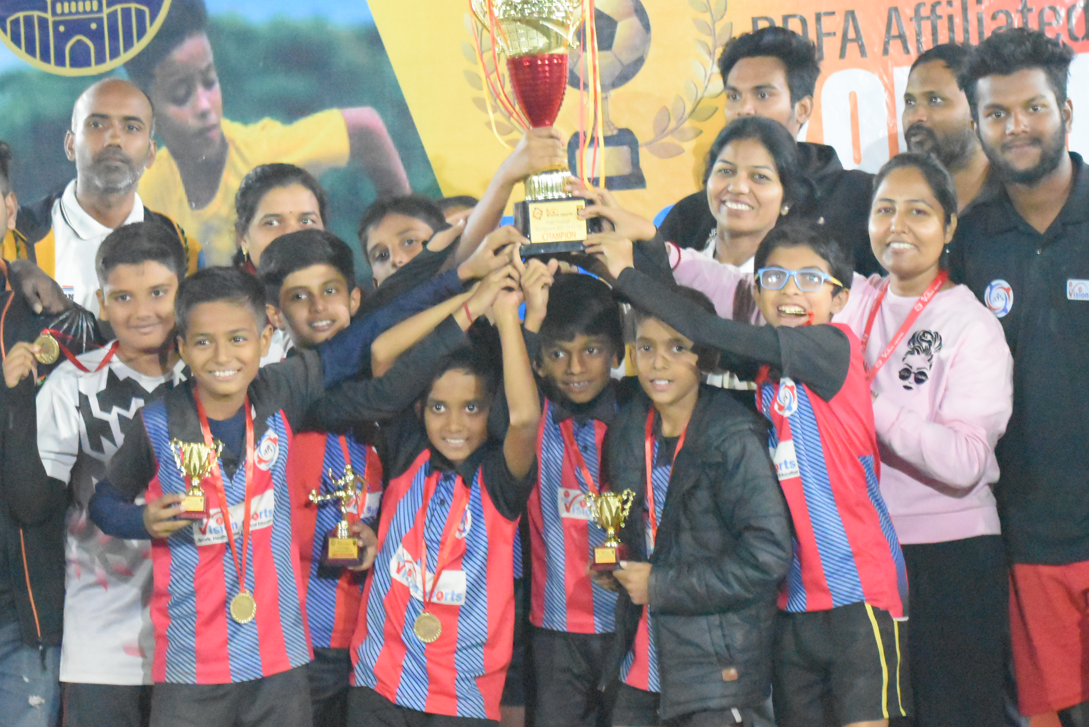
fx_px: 5052
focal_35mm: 167
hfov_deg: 12.3
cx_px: 615
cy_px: 246
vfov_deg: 8.2
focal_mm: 70
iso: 12800
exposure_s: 1/40
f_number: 4.5
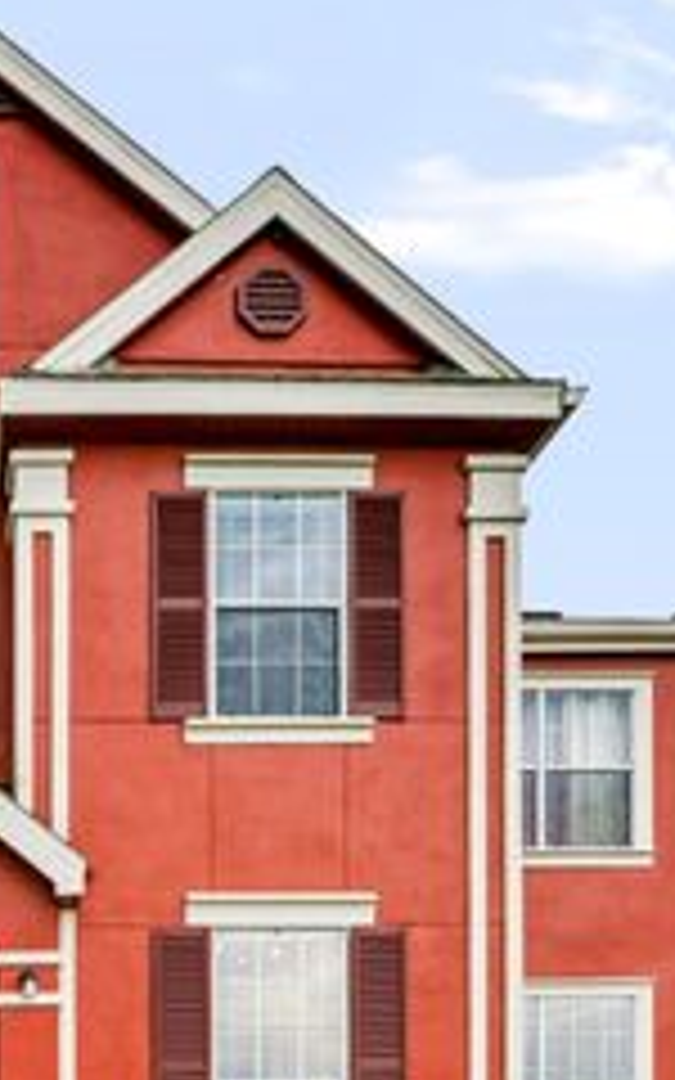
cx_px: 32
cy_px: 664
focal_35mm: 34
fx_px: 1001
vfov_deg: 56.1
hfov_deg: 34.5
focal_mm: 16
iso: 100
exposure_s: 1/100
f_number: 8
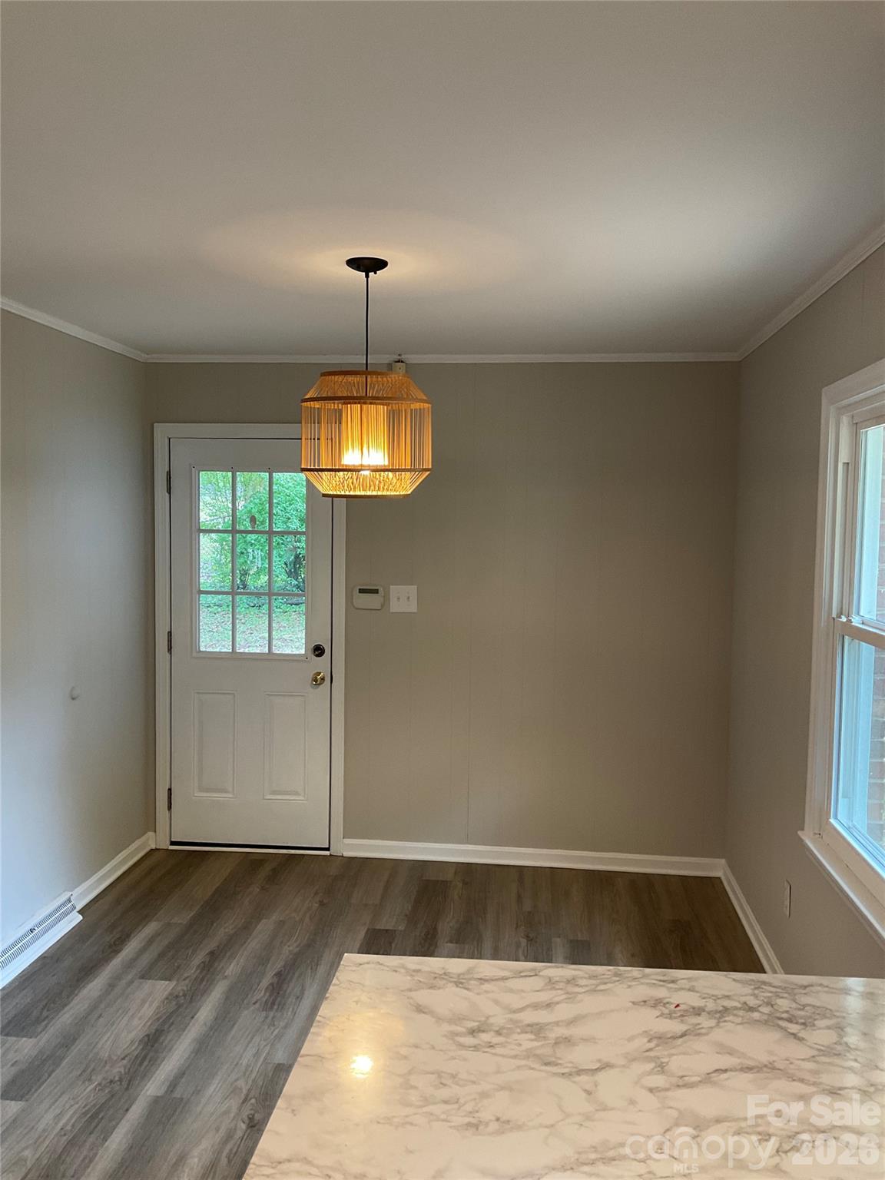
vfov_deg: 61.7
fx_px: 989
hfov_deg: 48.2
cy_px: 590
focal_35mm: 29
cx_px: 442
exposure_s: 1/60
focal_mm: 3
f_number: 1.8
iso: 64
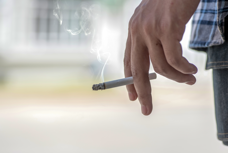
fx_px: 634
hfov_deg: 20.4
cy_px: 76
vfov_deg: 13.7
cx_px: 114
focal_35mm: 100
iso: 160
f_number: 5
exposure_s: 1/1600
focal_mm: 100
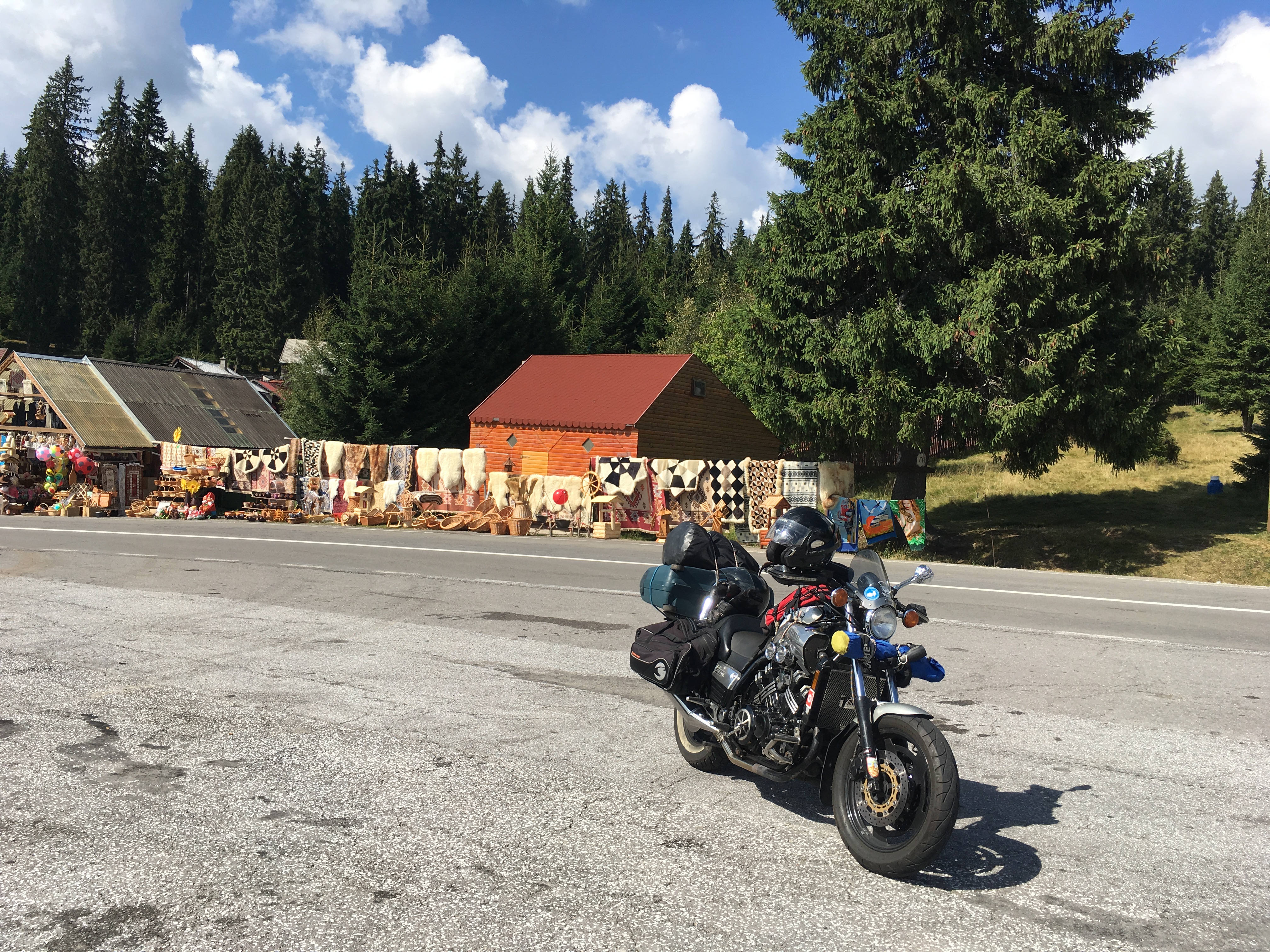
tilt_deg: -1.7
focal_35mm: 29
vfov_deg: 48.2
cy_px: 476
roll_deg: -4.1
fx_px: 1064
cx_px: 635
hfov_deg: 61.7
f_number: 2.2
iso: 25
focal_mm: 4.15
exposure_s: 1/1603
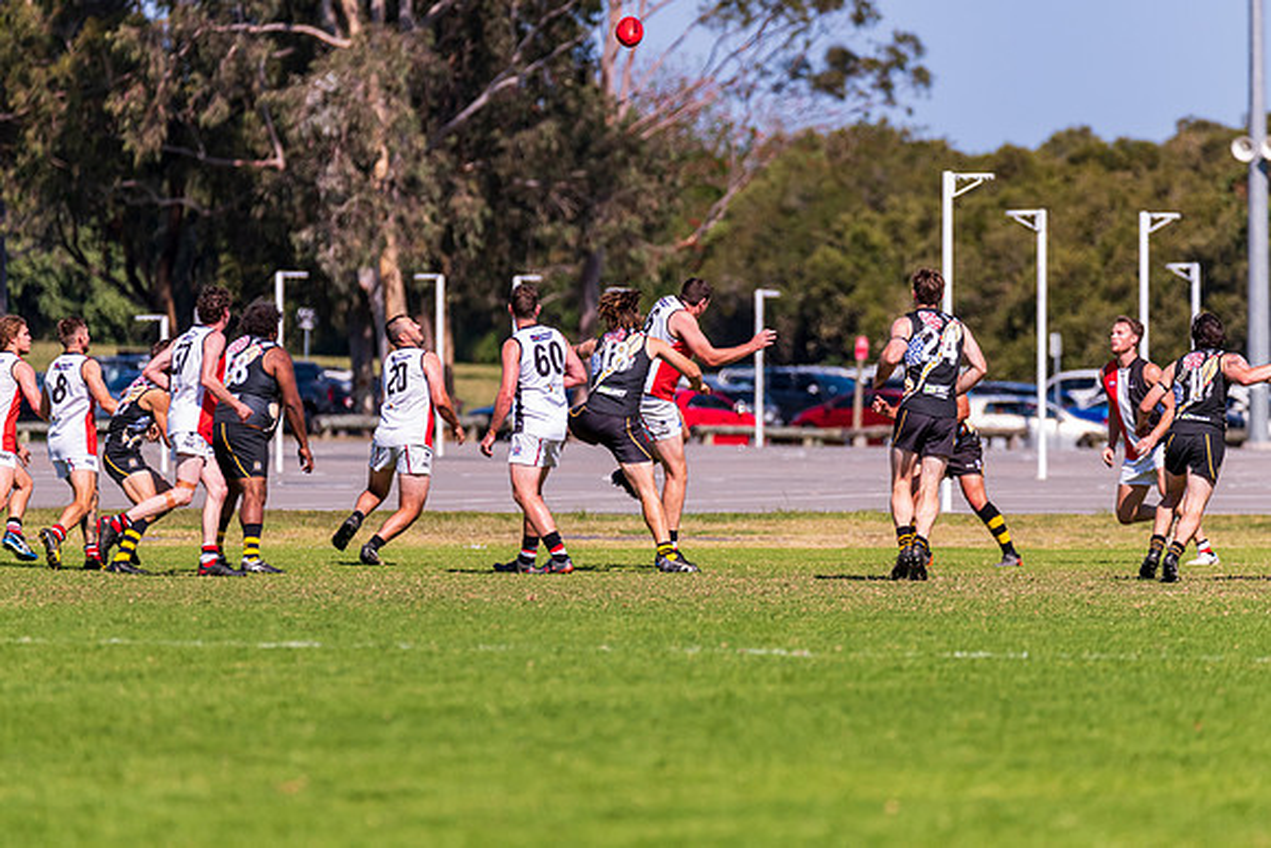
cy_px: 423
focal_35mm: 419
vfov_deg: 3.3
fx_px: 14802
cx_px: 653
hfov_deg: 4.9
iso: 800
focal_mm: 400
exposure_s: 1/3200
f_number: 6.3
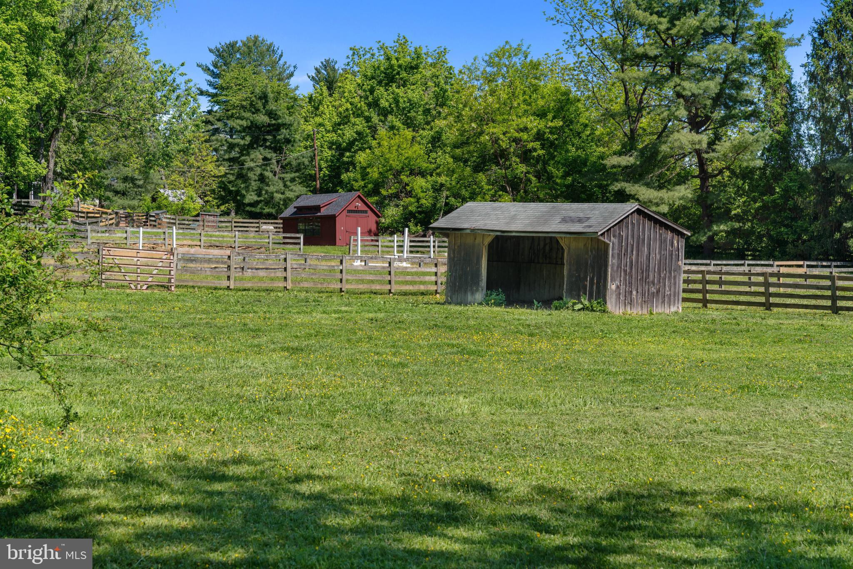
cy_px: 284
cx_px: 426
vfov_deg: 19.5
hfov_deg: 28.8
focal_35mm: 70
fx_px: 1659
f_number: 8
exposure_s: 1/200
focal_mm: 70
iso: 100
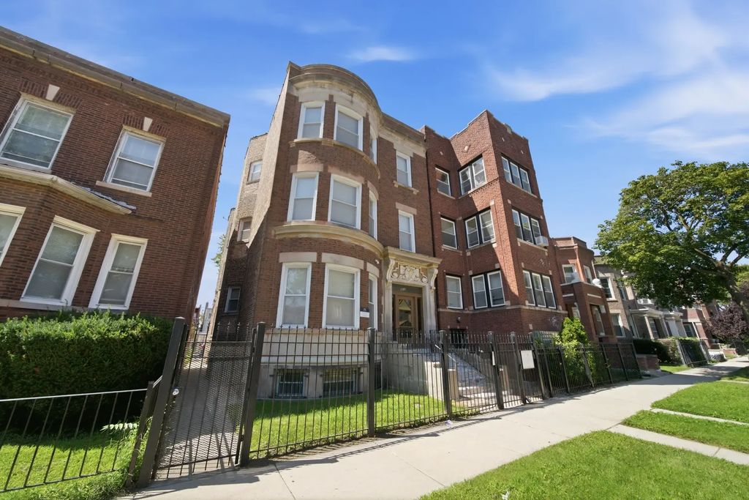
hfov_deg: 108.3
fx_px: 270
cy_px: 250
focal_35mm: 13
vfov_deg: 85.4
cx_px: 374
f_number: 8
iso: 100
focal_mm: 13
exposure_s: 1/125
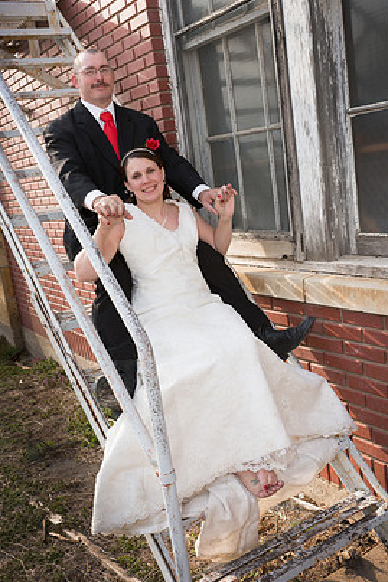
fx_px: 631
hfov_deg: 34.2
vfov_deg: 49.6
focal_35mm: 39
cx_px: 195
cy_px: 297
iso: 400
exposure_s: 1/250
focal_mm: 35
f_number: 7.1
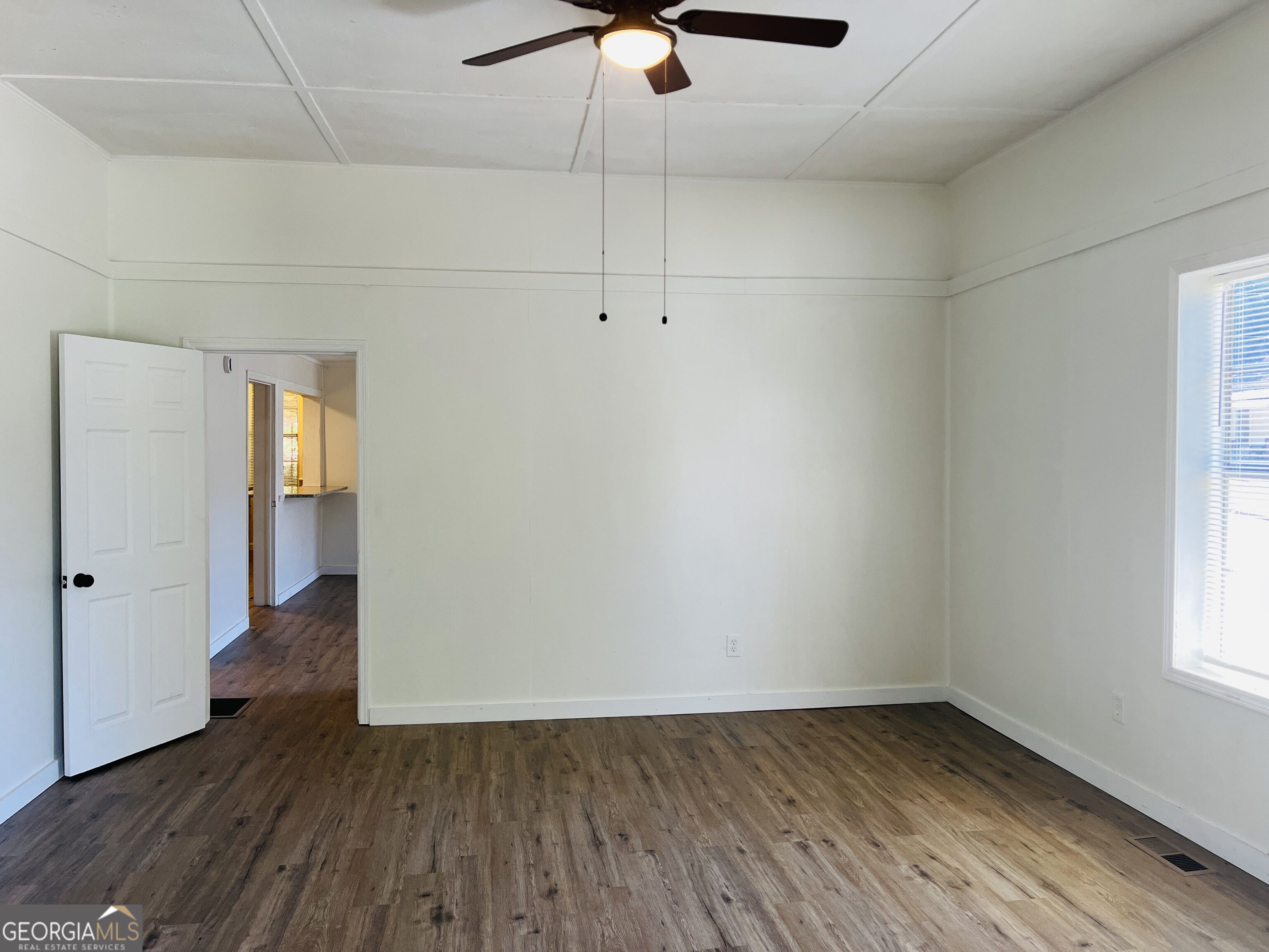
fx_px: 953
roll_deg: +0.1
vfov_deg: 53.1
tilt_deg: -1.5
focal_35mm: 26
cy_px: 476
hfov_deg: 67.3
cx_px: 634
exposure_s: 1/120
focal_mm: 5.1
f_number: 1.6
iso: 100
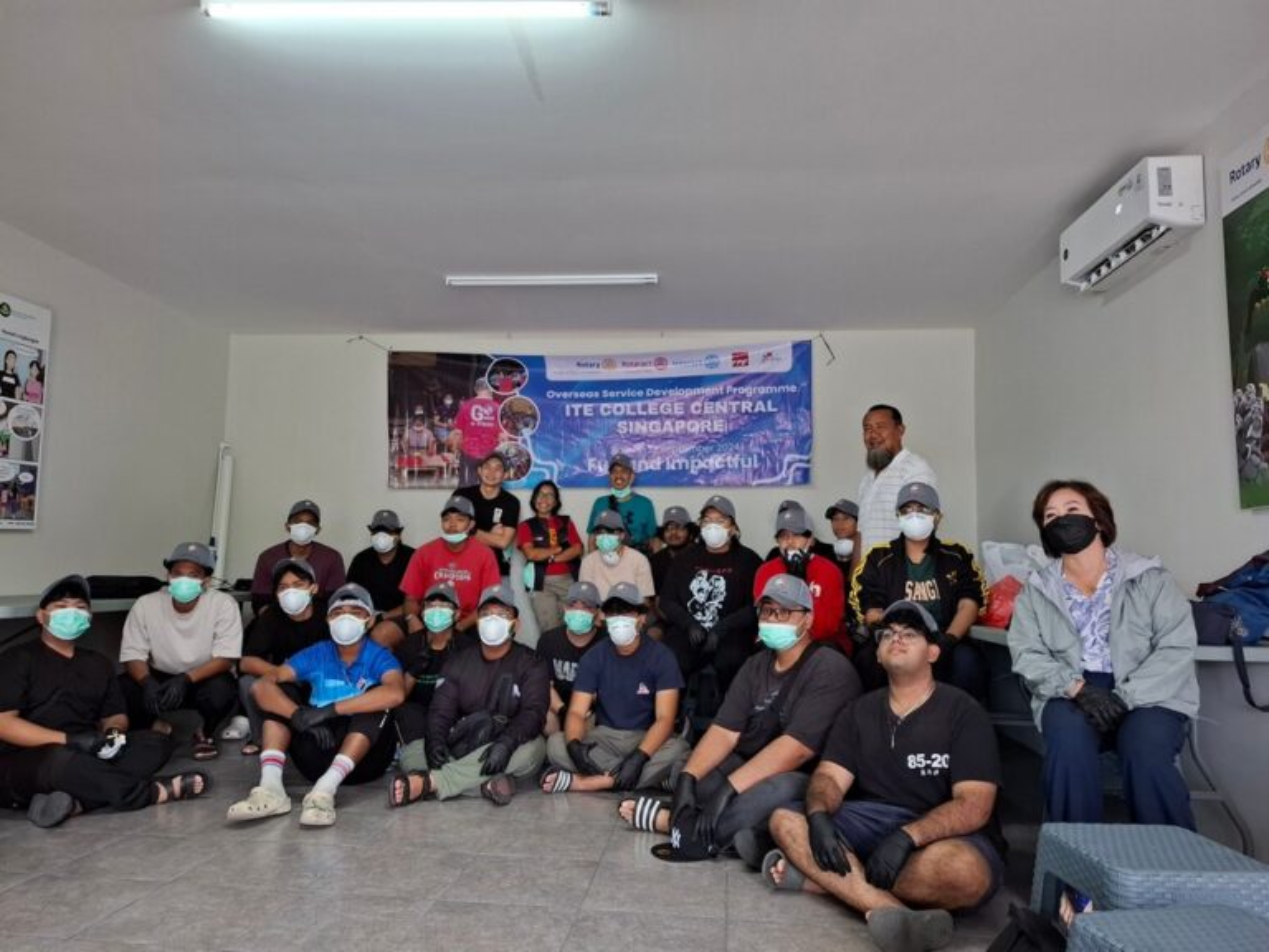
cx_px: 634
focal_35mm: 23
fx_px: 843
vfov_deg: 58.9
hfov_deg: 73.9
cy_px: 476
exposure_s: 1/40
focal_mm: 5.54
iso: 250
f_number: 1.8
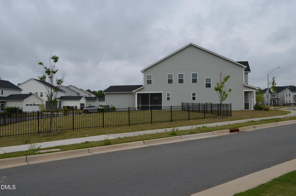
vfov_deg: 47.7
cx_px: 148
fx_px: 222
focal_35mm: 27
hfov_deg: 67.5
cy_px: 98
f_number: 8
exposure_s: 1/250
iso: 160
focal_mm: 18
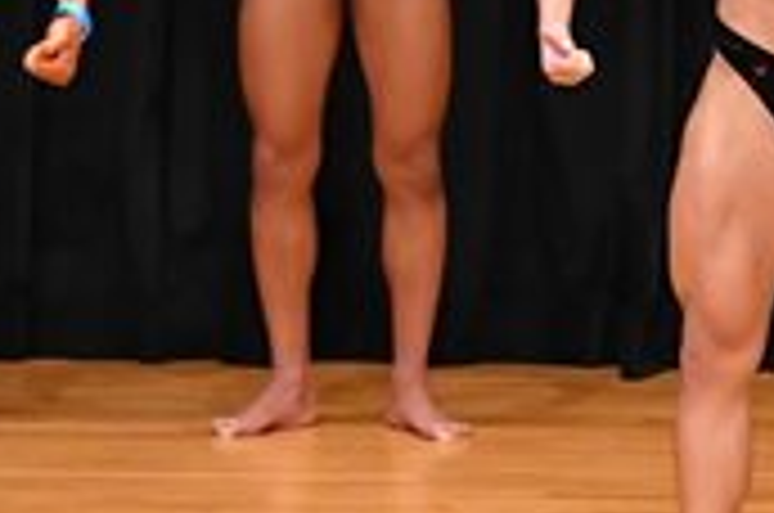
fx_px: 14528
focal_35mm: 677
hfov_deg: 3.0
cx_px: 947
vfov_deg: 2.0
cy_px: 32
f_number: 5.6
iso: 4000
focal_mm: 100
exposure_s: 1/400
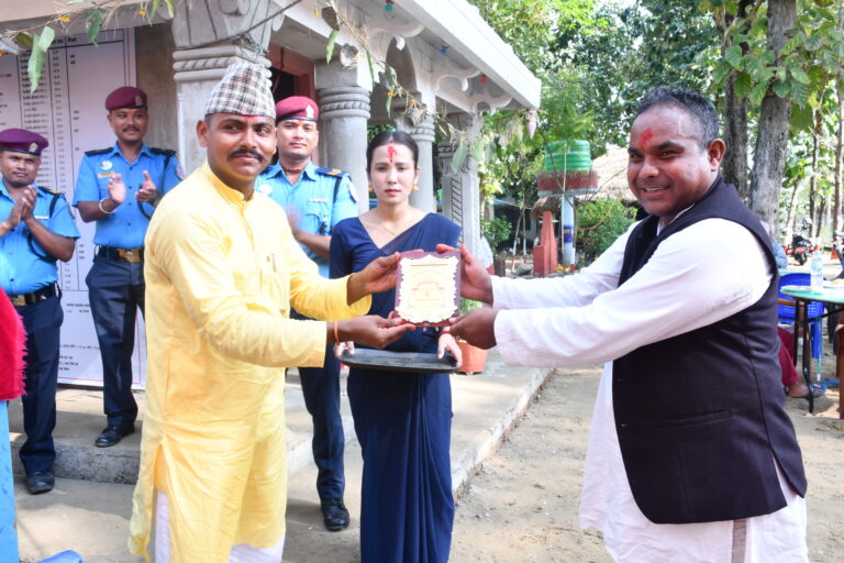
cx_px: 422
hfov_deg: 57.2
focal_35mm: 33
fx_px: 774
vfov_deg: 40.0
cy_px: 282
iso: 400
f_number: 3.5
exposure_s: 1/30
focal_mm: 22
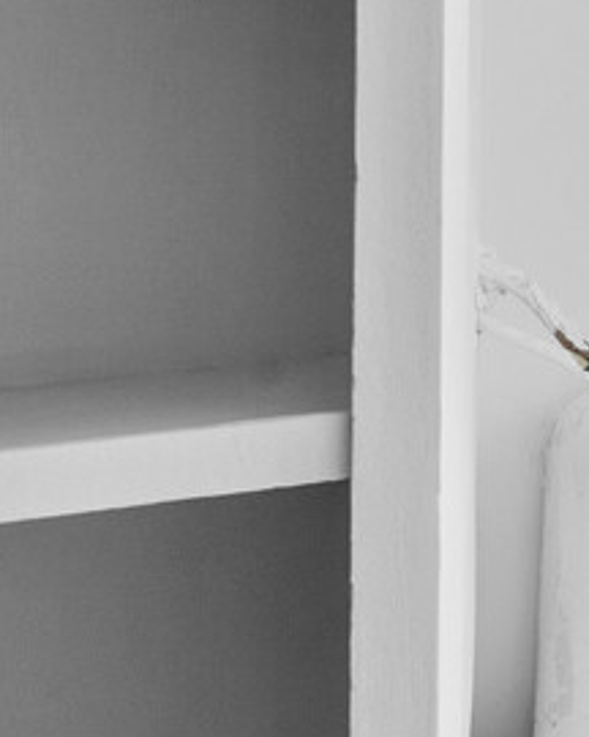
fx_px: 1591
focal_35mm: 73
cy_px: -33
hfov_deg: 12.5
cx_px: 1625
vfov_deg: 24.6
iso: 500
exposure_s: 2
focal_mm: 14
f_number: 11
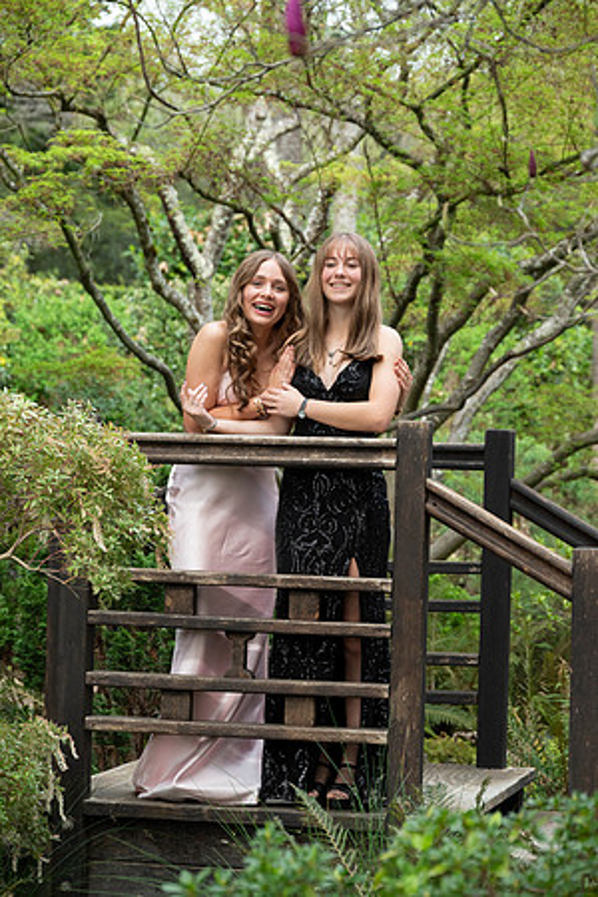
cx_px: 299
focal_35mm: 110
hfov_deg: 12.5
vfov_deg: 18.6
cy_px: 448
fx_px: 2741
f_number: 6.3
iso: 1250
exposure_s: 1/640
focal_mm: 110
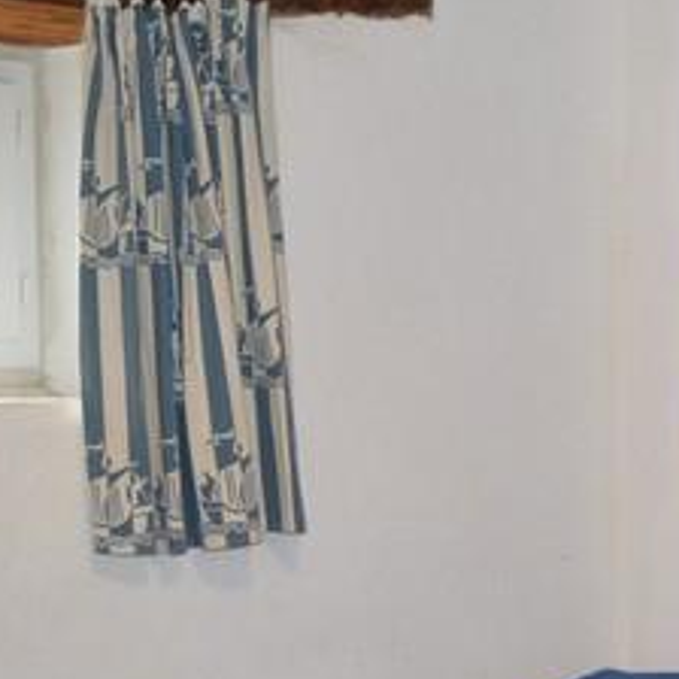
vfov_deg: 20.6
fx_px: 1820
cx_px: 803
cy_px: 649
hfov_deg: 19.9
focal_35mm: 82
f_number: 3.5
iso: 2000
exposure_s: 1/60
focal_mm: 18
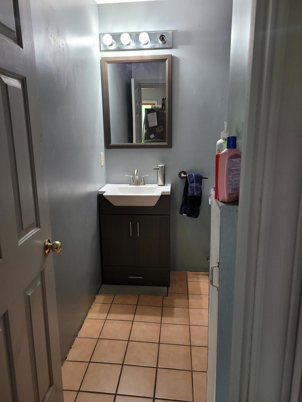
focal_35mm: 26
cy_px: 201
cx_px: 151
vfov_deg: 67.3
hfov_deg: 53.1
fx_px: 302
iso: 250
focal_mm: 5.4
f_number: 1.8
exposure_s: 1/39
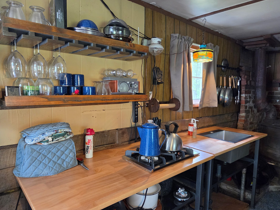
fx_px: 194
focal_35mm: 24
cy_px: 107
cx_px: 138
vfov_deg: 56.8
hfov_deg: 71.6
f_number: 1.8
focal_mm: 5.4
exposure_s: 1/120
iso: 800
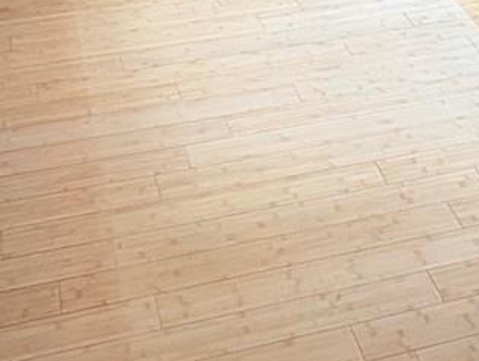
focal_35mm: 71
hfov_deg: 27.3
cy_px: -190
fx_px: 984
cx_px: 280
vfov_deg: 18.3
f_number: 2.2
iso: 100
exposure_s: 1/120
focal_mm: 2.22
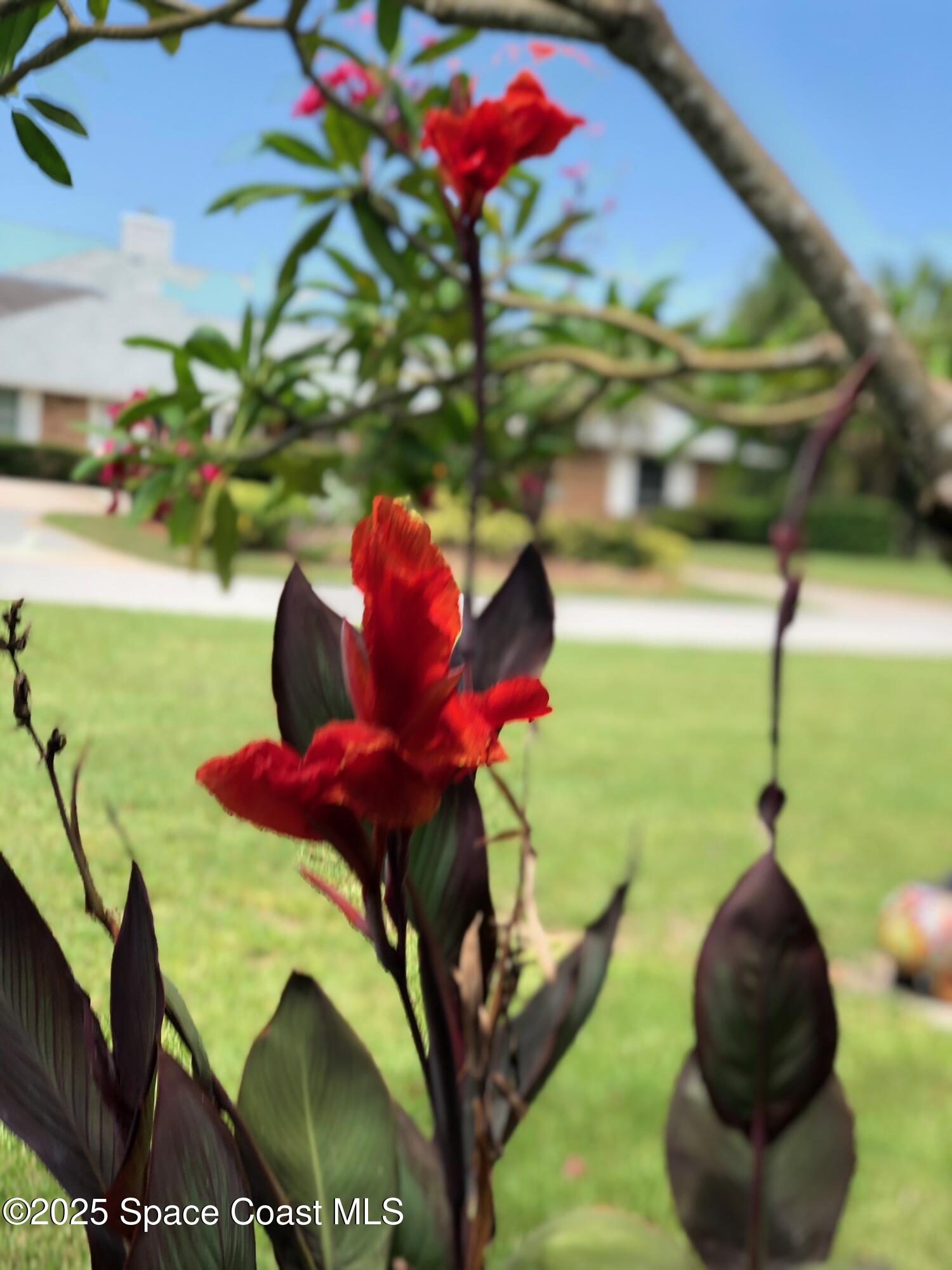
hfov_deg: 28.0
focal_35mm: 52
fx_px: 1907
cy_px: 635
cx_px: 476
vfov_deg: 36.8
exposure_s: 1/361
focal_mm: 6
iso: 16
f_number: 2.4
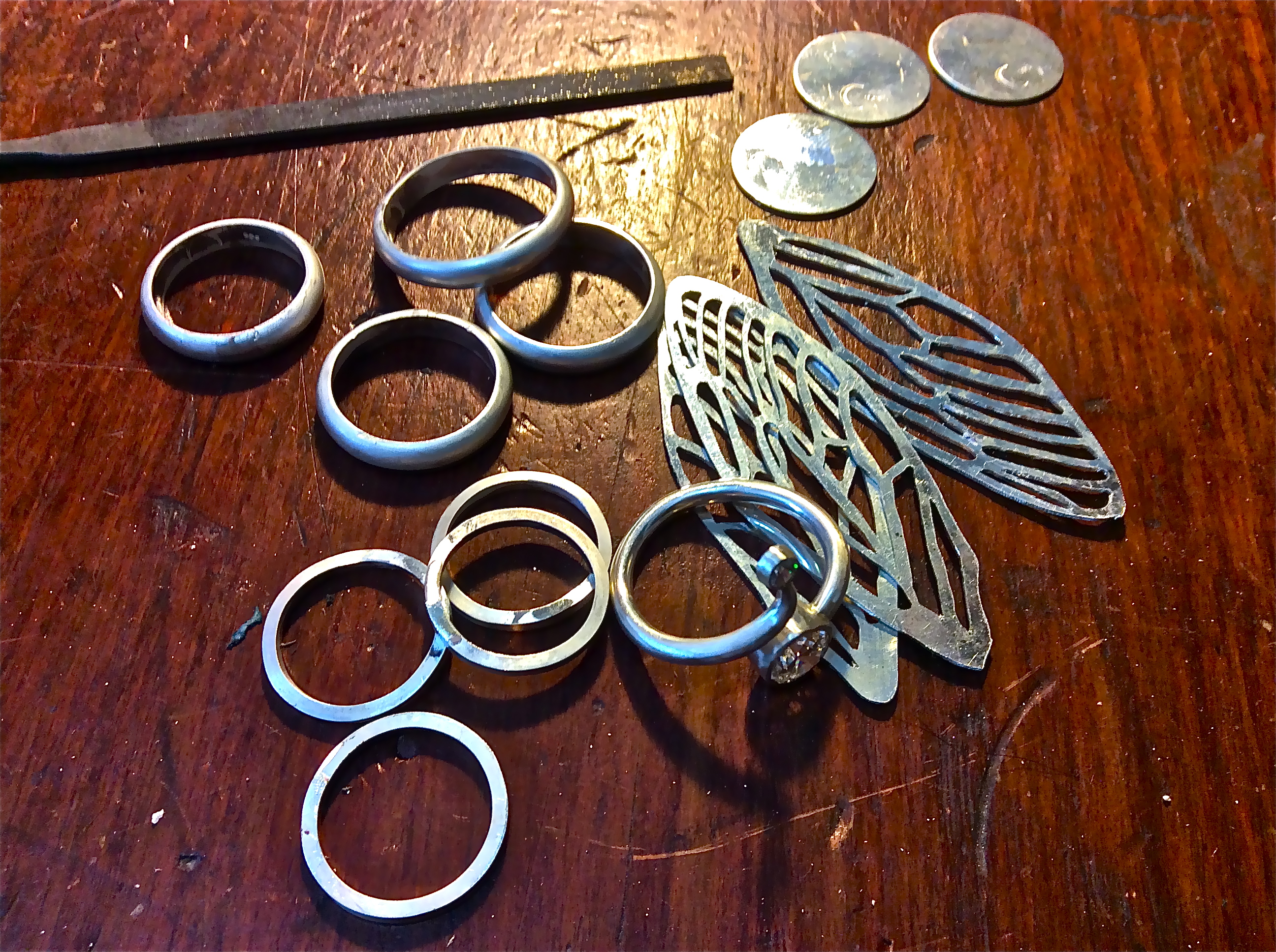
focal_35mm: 33
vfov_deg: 42.8
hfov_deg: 55.4
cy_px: 476
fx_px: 1215
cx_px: 638
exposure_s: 1/24
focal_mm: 3.3
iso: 40
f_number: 2.4
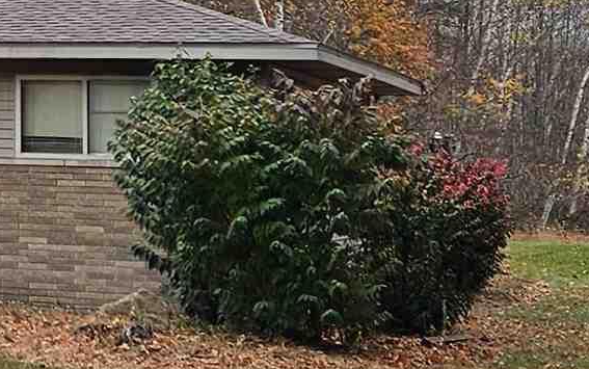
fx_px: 2120
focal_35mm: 132
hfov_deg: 14.9
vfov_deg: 9.8
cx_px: -255
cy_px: -104
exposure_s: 1/208
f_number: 1.8
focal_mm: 5.4
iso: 25
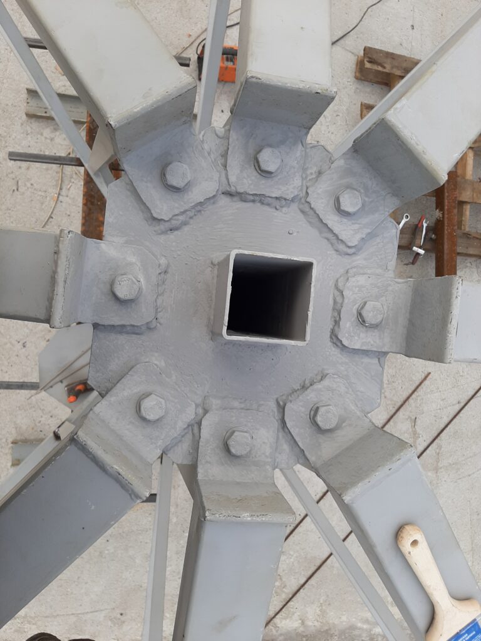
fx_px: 482
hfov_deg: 53.1
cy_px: 320
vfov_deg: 67.3
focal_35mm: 26
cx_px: 240
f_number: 1.7
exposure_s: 1/465
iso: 40
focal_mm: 3.93
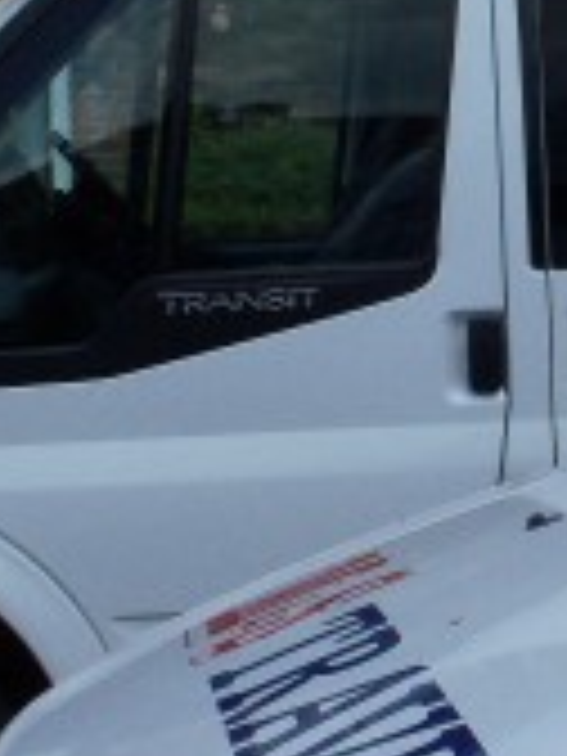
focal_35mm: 143
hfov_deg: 10.2
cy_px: 292
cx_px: 693
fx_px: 3123
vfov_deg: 13.8
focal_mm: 8.3
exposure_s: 1/500
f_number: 5.8
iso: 80
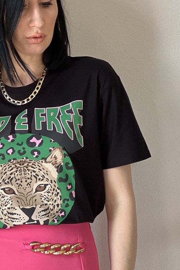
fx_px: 1259
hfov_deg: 8.2
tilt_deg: -6.6
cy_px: 195
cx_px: 40
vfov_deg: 12.2
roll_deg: +2.7
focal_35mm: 168
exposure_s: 1/121
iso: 160
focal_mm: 9
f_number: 2.8
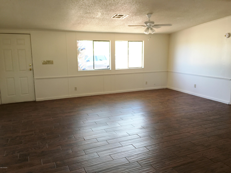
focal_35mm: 29
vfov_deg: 48.2
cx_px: 116
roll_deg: -0.6
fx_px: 194
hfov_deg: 61.7
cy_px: 86
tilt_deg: -10.2
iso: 25
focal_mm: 4.15
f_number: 2.2
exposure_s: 1/30
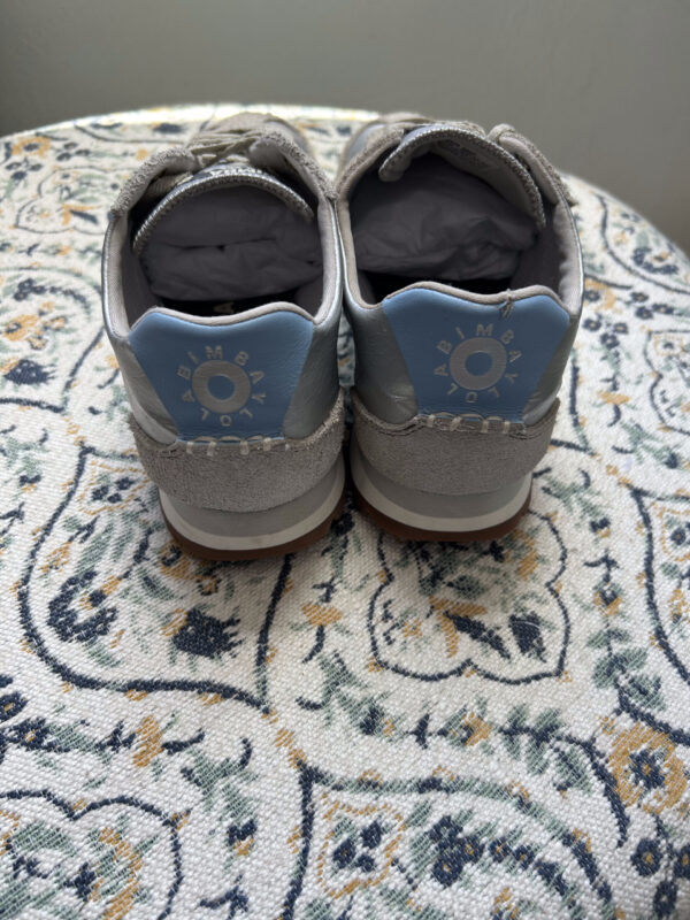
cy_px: 460
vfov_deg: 67.3
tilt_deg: -51.2
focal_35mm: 26
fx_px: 691
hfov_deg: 53.1
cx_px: 345
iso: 32
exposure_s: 1/129
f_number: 1.5
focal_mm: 5.7
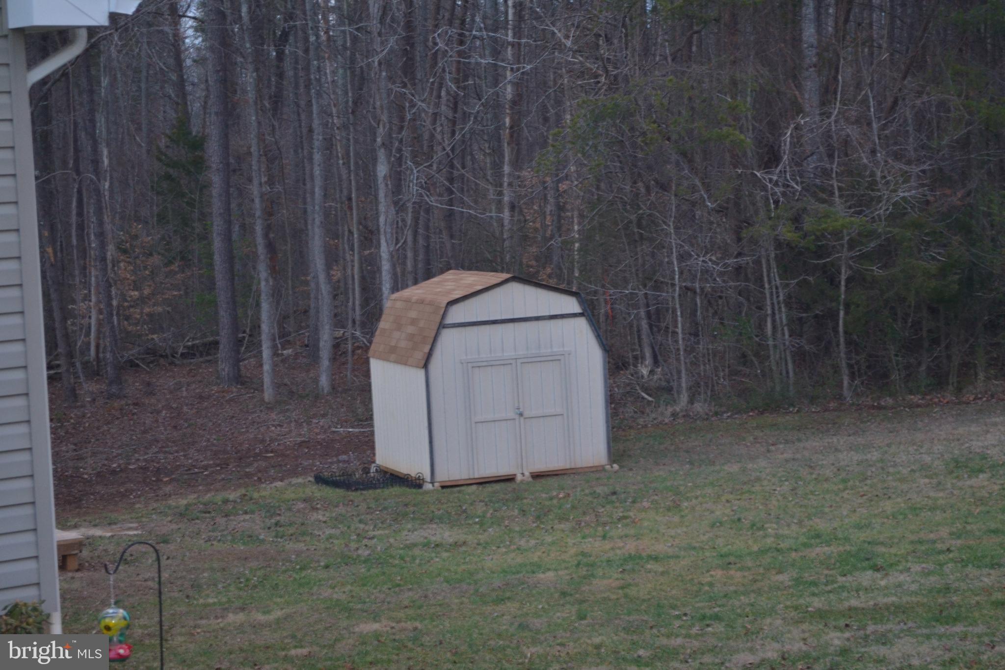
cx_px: 502
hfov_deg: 24.6
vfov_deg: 16.6
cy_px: 335
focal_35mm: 82
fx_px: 2303
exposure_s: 1/30
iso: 800
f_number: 5.6
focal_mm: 55
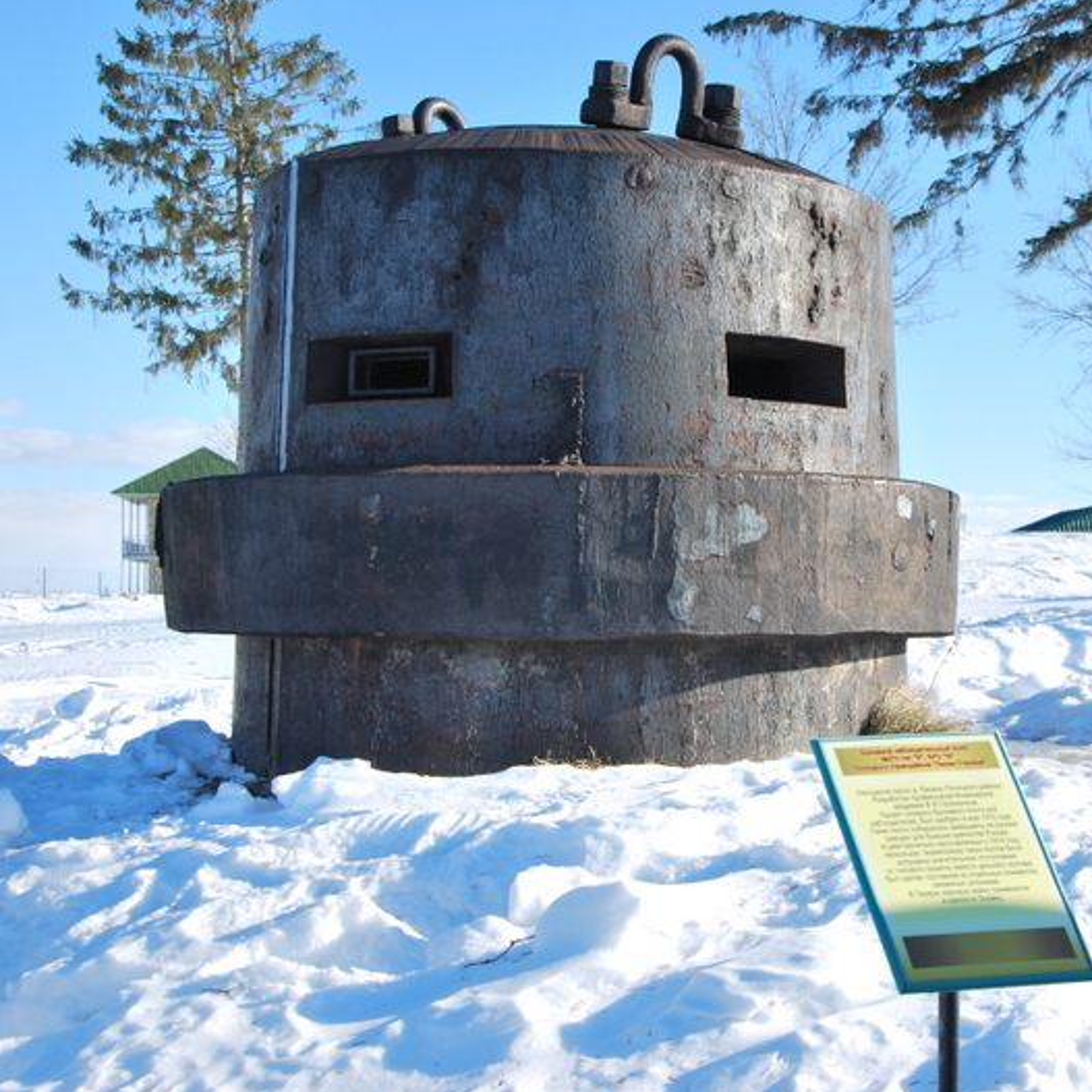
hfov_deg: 27.5
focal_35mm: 62
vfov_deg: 27.7
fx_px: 2213
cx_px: 763
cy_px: 547
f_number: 7.1
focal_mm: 32
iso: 100
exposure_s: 1/200
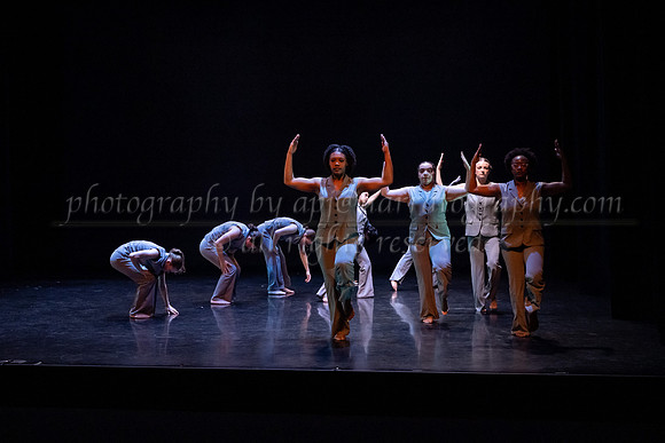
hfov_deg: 43.3
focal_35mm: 45
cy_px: 222
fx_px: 837
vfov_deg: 29.7
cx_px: 334
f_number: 4
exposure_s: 1/320
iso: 4000
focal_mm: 41
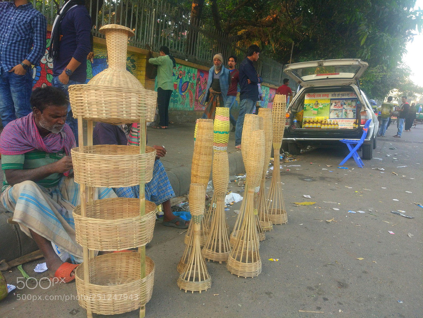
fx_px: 342
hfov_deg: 63.4
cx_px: 212
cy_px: 159
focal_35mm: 28
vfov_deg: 49.7
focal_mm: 4.26
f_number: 2
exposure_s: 1/50
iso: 159
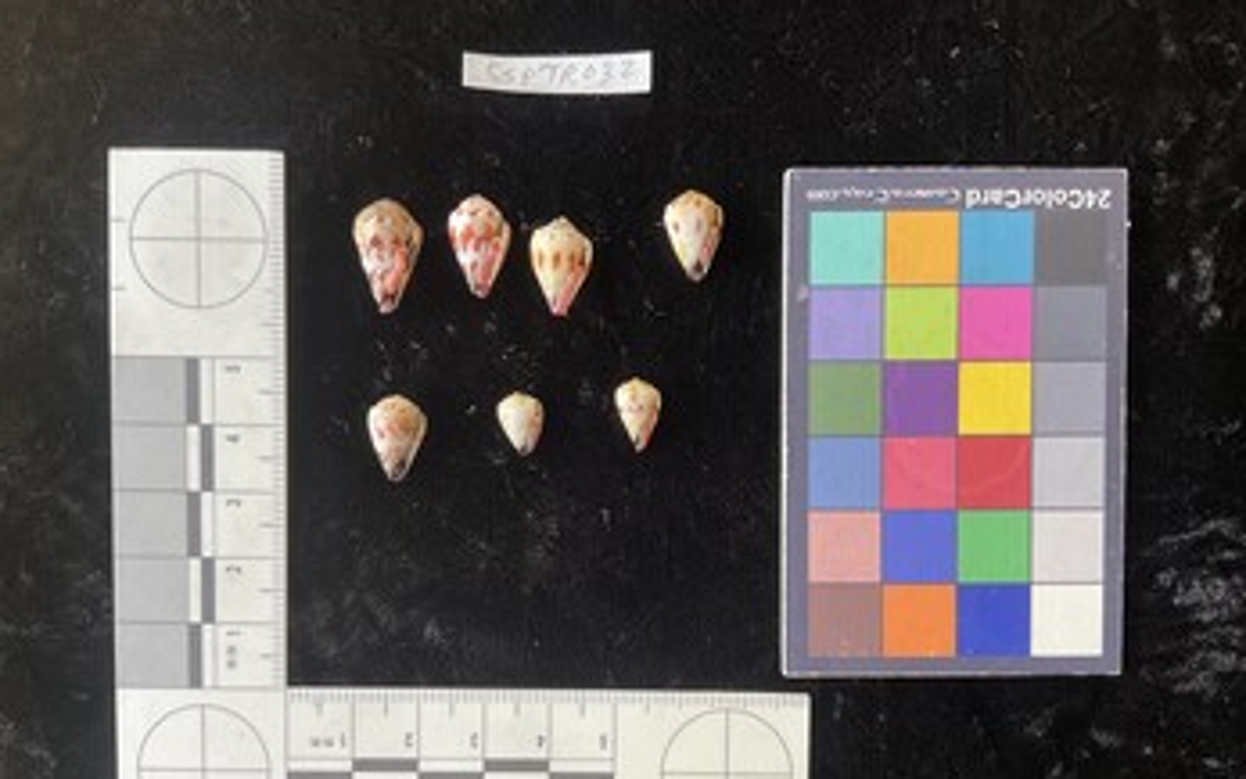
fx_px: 1053
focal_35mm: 31
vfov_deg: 40.5
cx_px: 625
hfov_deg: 61.2
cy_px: 458
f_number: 1.8
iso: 64
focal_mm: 3
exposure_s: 1/60
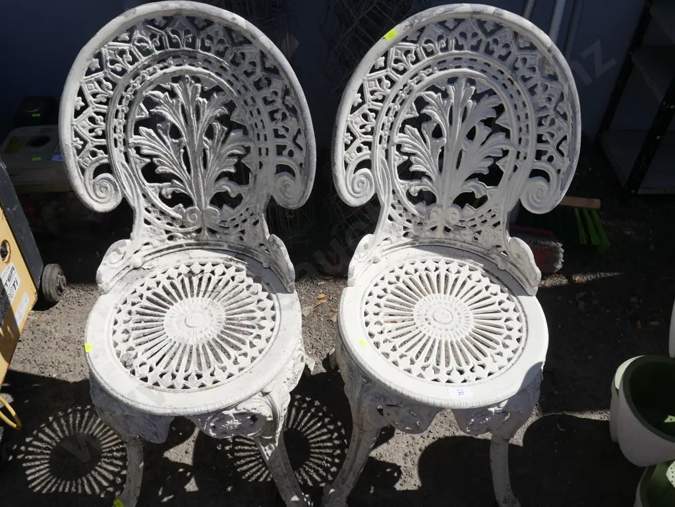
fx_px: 624
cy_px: 254
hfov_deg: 56.8
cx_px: 338
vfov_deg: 44.2
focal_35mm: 32
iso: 200
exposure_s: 1/800
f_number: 8
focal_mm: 16
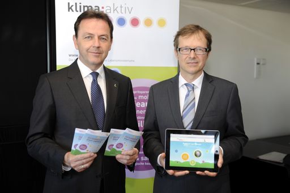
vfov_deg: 31.9
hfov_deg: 46.4
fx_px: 338
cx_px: 145
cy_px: 96
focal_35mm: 42
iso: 200
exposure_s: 1/60
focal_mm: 42
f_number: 2.8
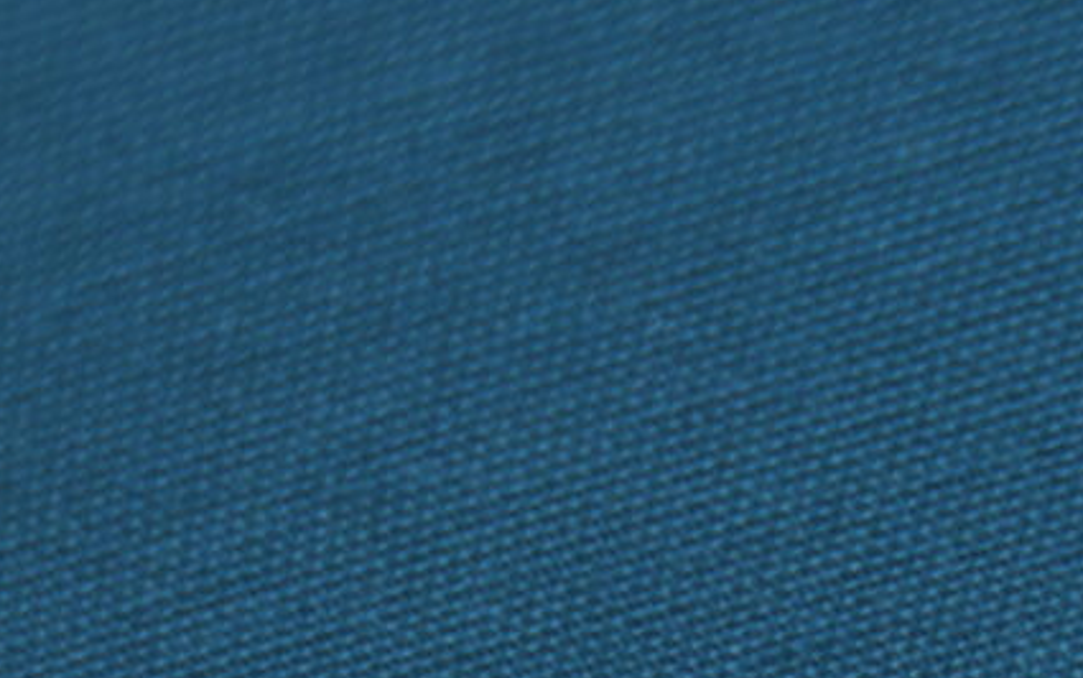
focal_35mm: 184
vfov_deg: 6.5
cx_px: 2609
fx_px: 5433
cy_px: 2012
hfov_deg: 10.0
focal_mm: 20
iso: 125
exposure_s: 1/60
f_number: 4
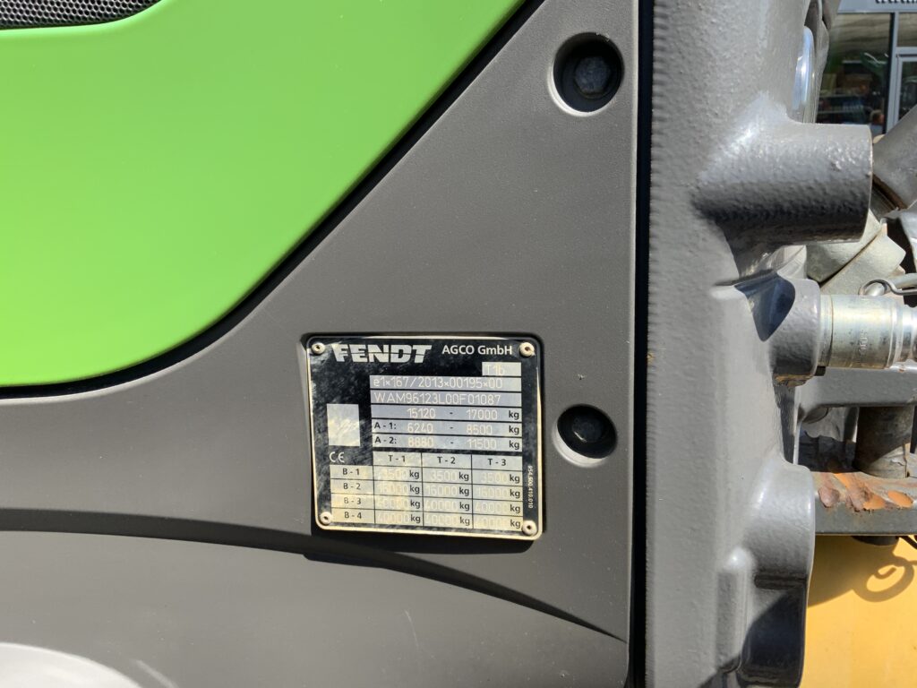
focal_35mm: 29
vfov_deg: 48.2
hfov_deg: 61.7
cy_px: 344
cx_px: 458
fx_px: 768
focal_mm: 3
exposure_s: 1/635
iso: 16
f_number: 1.8
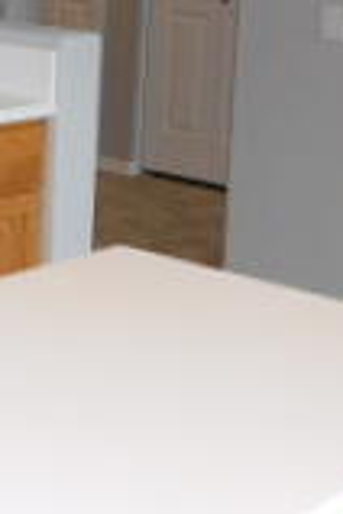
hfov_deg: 13.1
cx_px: -233
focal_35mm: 96
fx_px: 1372
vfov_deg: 20.6
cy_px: 0
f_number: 3
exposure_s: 1/30
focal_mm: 4
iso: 200
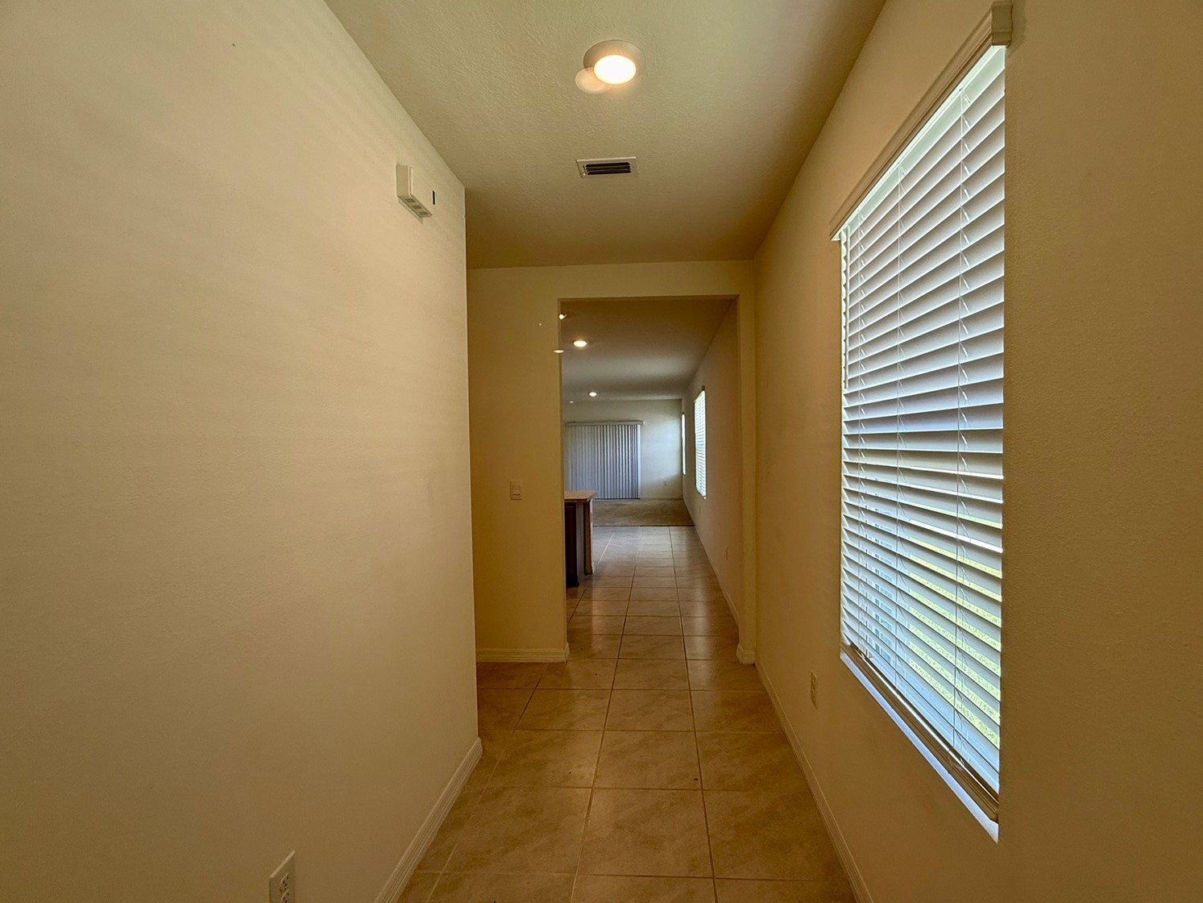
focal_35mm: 15
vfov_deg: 81.7
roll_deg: -1.2
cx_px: 637
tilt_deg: -0.8
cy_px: 462
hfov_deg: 98.1
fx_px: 521
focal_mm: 2.22
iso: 80
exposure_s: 1/120
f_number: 2.2
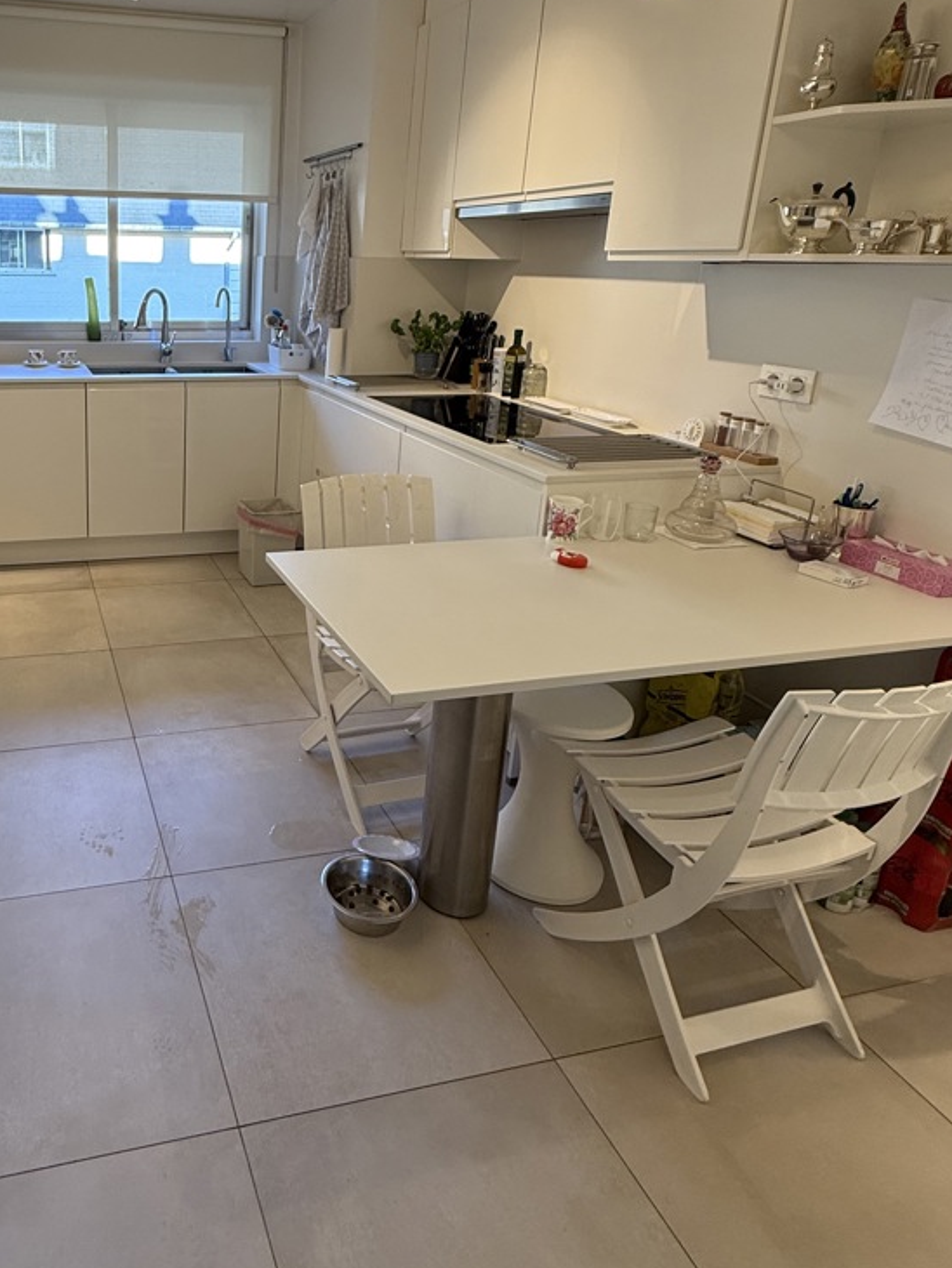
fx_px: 843
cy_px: 488
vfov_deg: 72.9
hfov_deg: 54.9
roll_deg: -1.6
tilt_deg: -14.3
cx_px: 195
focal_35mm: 23
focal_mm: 2.22
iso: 125
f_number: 2.2
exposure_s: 1/100
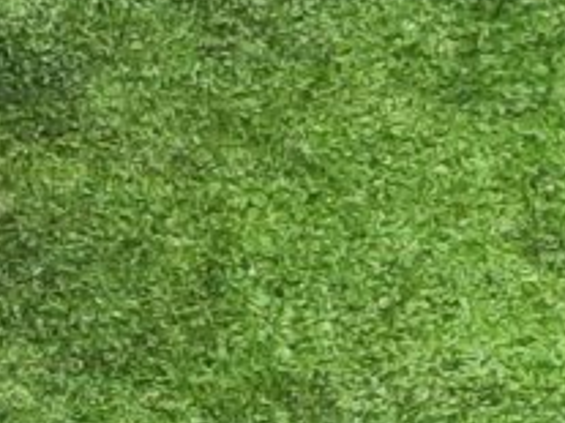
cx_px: -284
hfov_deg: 10.9
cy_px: -928
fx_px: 2838
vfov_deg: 7.3
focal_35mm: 174
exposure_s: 1/50
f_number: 2
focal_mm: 4.6
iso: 290
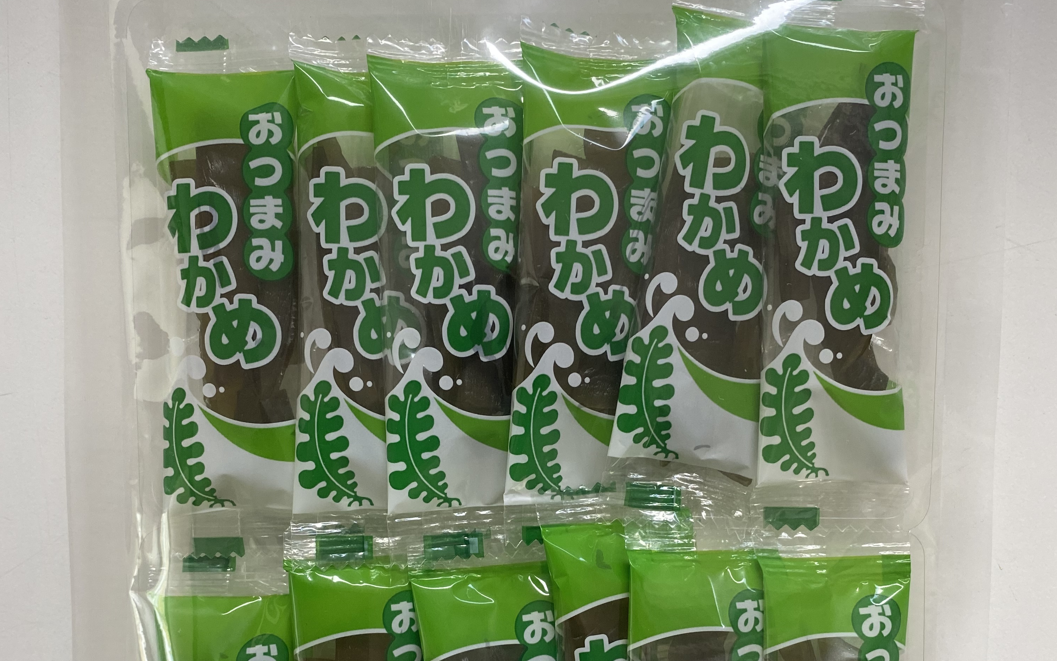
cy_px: 508
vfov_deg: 33.6
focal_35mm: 37
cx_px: 529
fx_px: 1066
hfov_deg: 52.7
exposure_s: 1/121
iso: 125
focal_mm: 4.25
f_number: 1.8
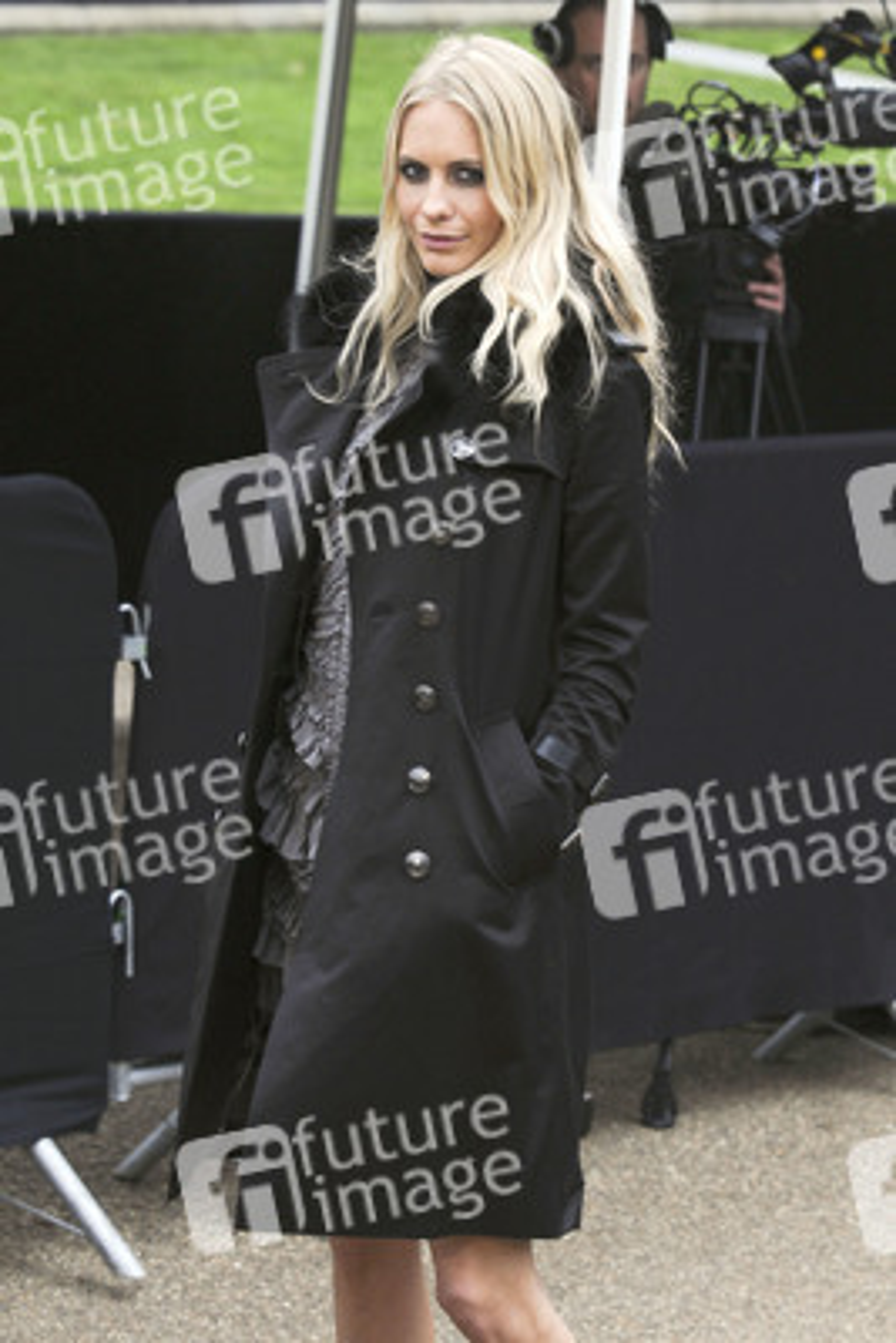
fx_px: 5147
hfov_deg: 9.9
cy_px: 672
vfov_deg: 14.9
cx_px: 448
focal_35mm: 138
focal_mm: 92
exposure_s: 1/160
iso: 320
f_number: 5
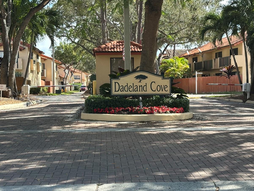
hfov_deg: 30.2
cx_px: 139
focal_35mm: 64
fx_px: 470
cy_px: 100
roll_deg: +1.2
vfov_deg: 22.9
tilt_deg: -3.2
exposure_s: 1/843
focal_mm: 6.86
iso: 64
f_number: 1.78
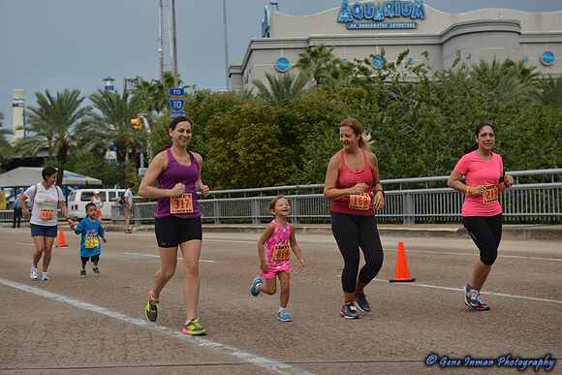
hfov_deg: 28.8
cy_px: 188
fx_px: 1093
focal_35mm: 70
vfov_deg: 19.5
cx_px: 281
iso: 100
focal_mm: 70
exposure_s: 1/160
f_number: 5.6
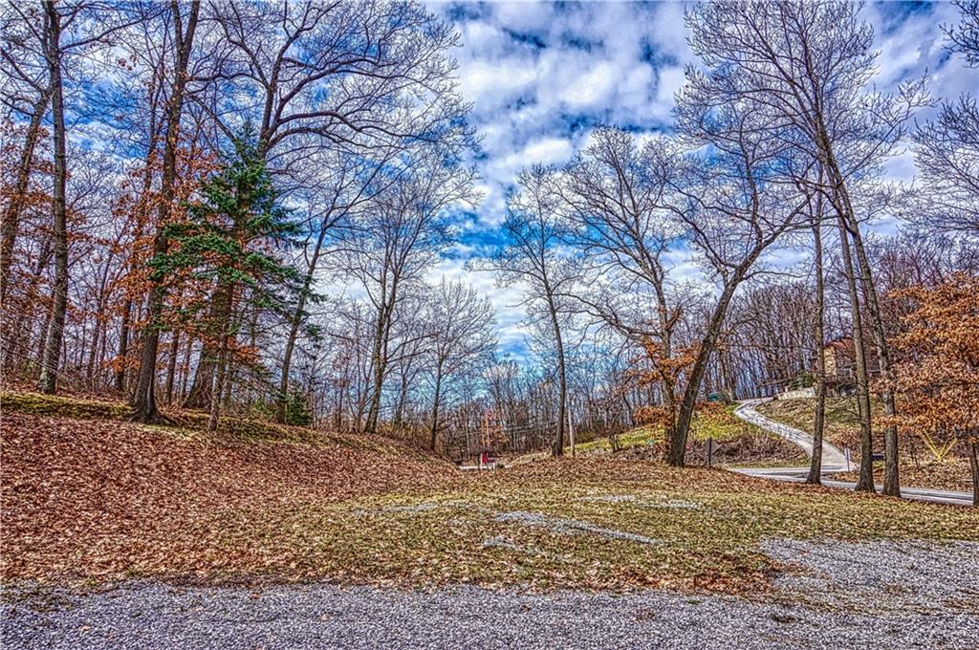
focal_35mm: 24
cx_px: 490
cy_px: 325
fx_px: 652
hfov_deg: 73.8
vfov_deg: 53.0
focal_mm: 16
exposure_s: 1/80
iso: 100
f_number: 14
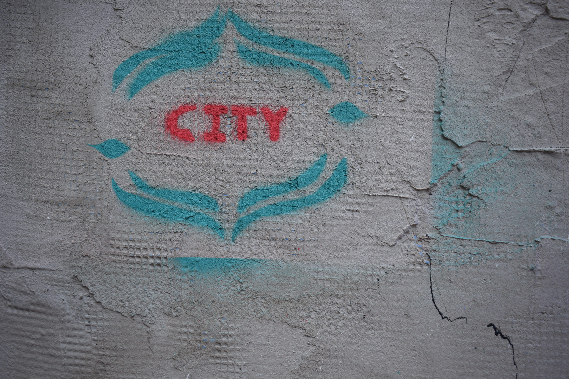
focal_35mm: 38
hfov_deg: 51.3
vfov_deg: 35.5
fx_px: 593
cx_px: 284
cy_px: 190
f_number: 4
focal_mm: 25
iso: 100
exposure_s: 1/20
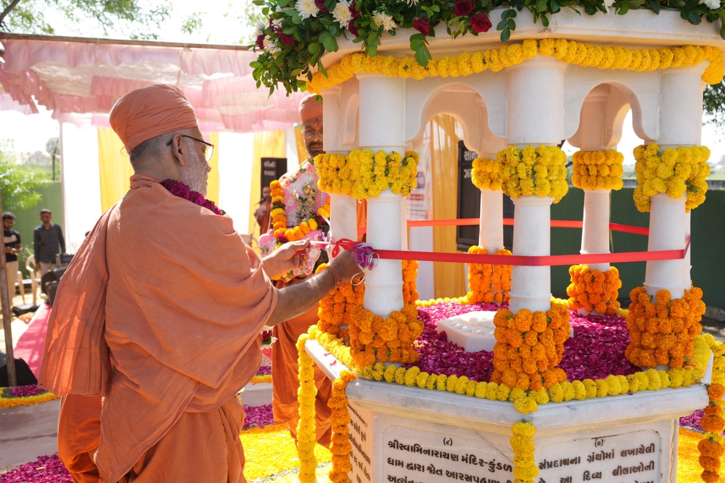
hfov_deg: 55.8
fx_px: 685
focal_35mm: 34
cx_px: 362
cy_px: 242
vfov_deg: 38.9
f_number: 5
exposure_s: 1/125
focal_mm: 34
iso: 100
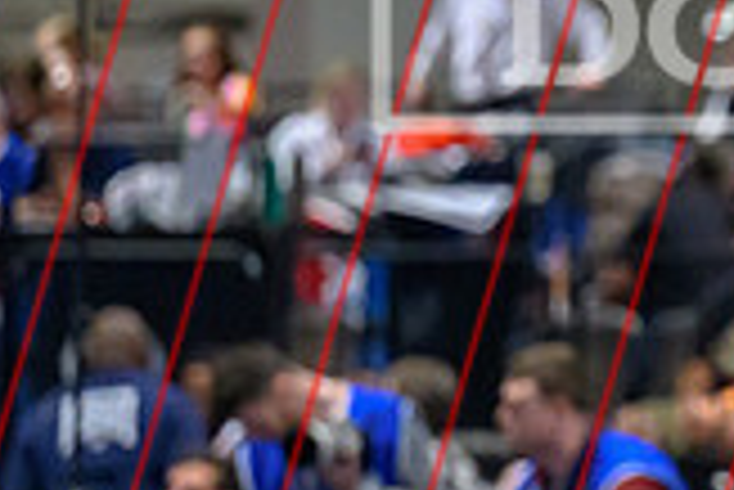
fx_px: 8591
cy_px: 94
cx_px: 1133
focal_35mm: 421
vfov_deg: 3.3
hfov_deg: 4.9
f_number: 2.8
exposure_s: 1/640
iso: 9000
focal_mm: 102
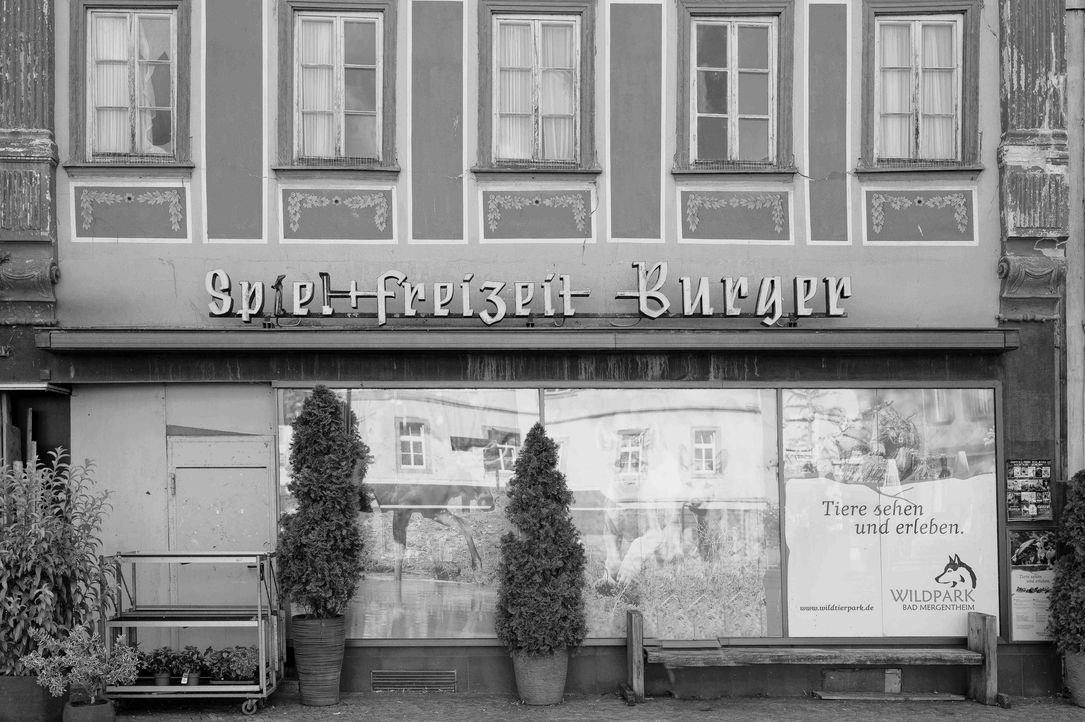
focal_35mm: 38
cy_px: 361
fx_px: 1145
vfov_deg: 35.0
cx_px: 542
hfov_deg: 50.7
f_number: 2.8
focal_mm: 38
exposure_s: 1/800
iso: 100
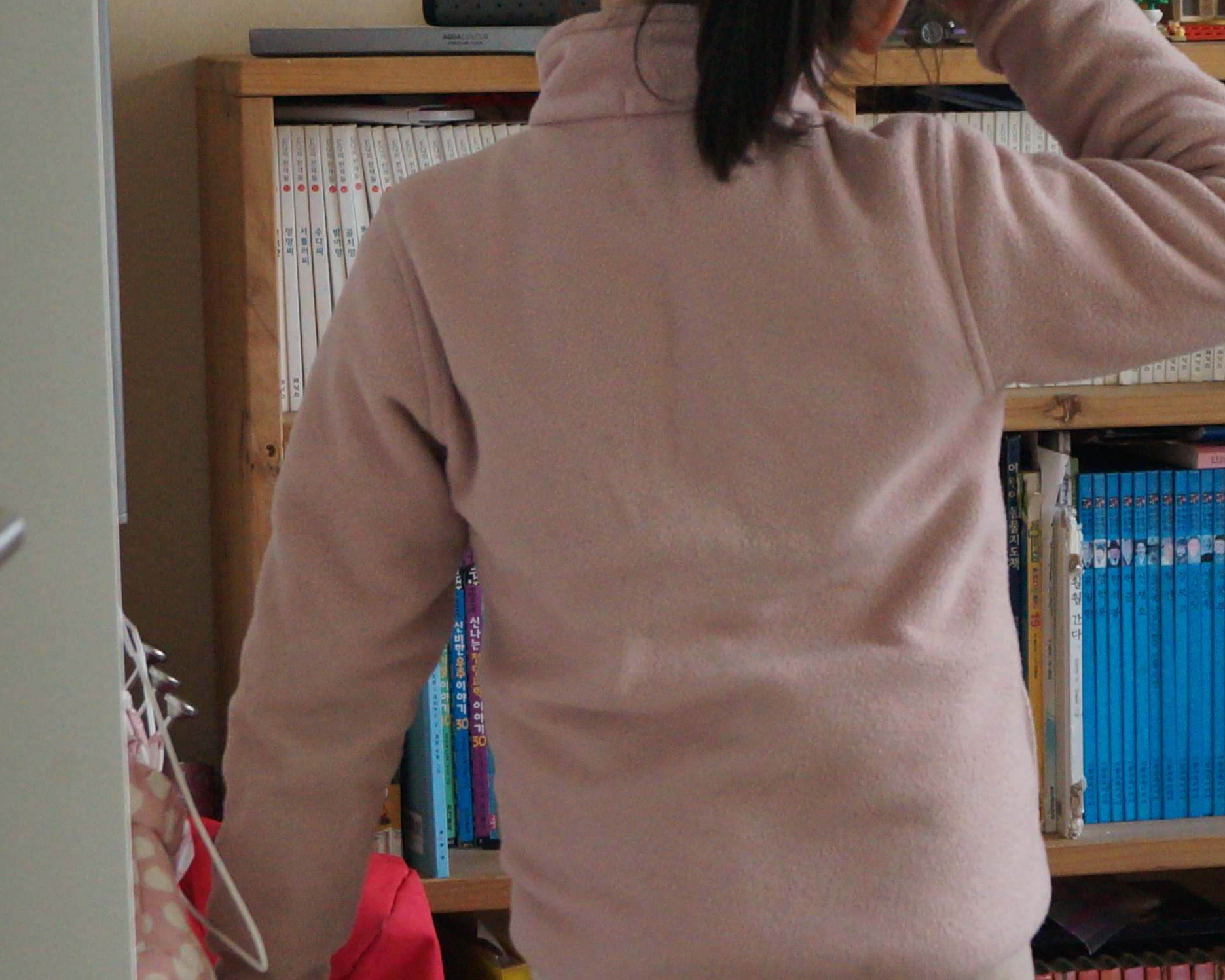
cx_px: 820
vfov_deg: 11.9
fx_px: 4686
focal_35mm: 129
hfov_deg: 14.9
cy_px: 583
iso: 1250
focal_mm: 35
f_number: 4.5
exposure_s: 1/160
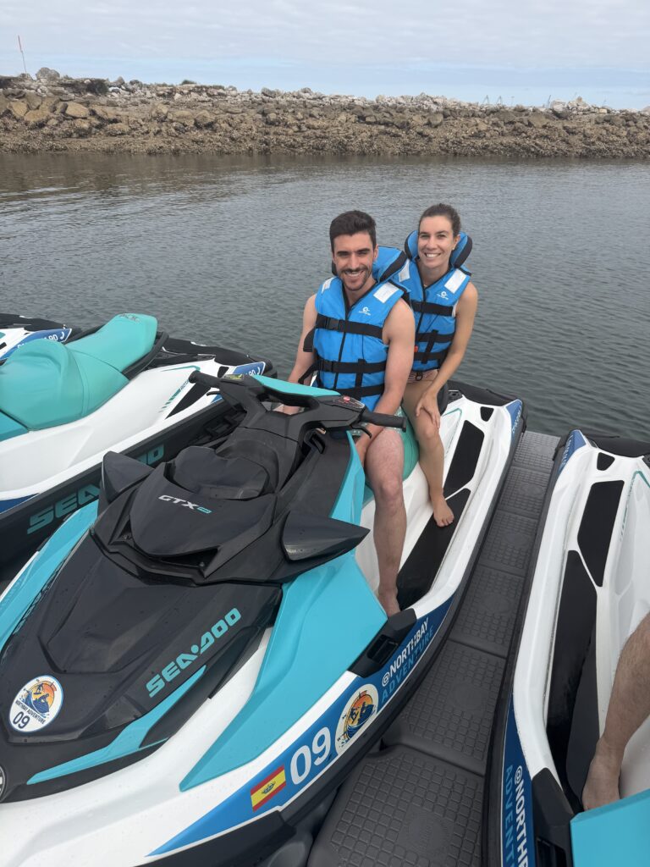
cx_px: 325
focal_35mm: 24
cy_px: 434
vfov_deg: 71.6
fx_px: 601
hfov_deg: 56.8
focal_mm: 6.76
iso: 80
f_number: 1.78
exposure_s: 1/3953
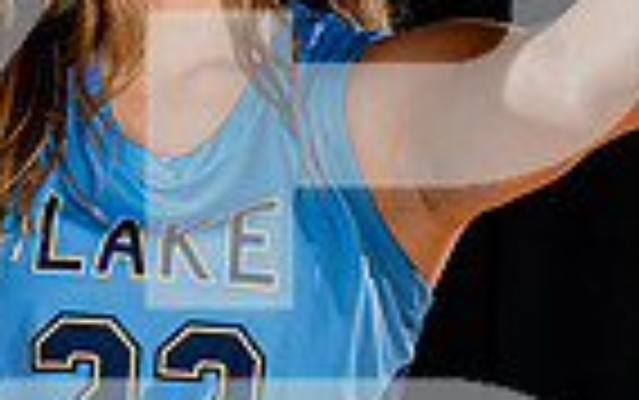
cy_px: 74
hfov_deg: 7.2
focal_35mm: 291
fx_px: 5072
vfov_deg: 4.5
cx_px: 58
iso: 100
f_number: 5.6
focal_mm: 70
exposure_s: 1/250
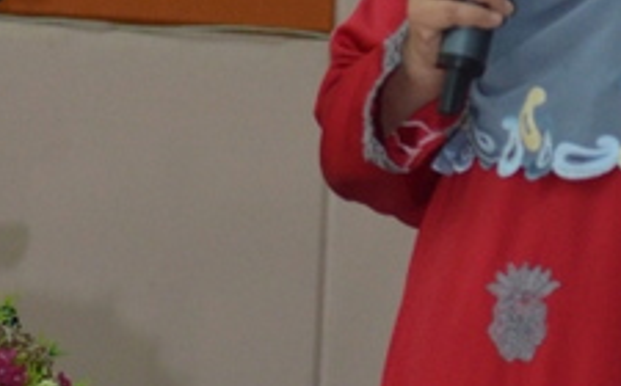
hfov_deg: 7.0
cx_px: 660
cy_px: -256
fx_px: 5051
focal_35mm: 299
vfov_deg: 4.3
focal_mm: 55
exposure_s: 1/250
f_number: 2.8
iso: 2000
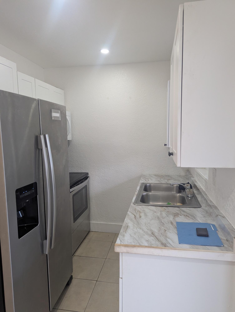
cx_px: 118
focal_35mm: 24
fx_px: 217
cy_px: 156
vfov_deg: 71.5
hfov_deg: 56.9
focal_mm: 6.81
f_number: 1.85
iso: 293
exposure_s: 1/135
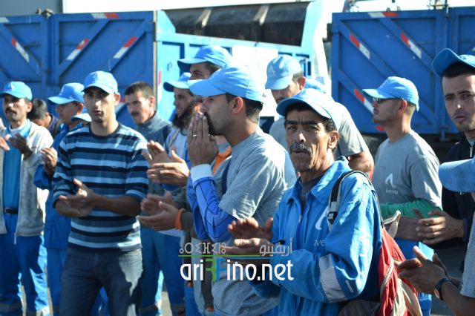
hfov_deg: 24.6
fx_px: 1088
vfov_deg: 16.5
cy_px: 158
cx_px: 238
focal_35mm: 82
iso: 100
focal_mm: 55
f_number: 6.3
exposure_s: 1/160
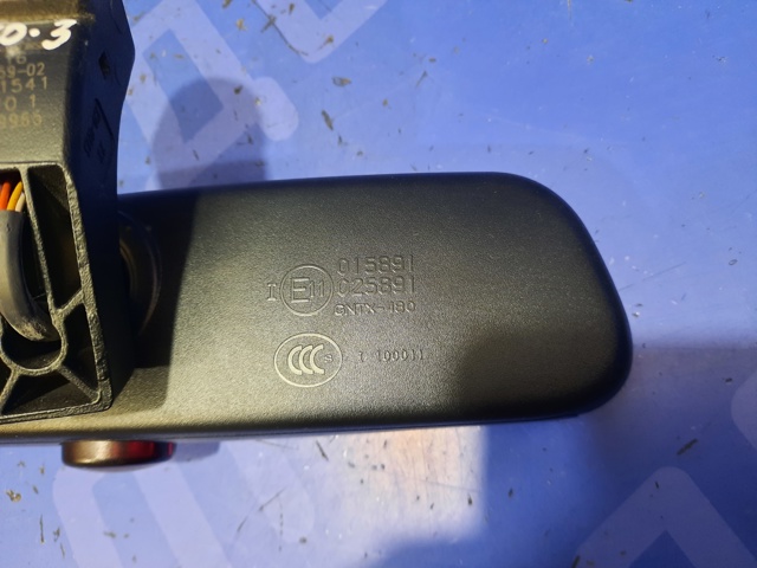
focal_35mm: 25
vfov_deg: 54.9
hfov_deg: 69.4
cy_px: 284
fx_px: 547
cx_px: 378
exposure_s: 1/25
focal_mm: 4.6
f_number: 2
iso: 320
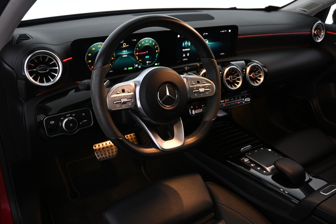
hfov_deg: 59.5
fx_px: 294
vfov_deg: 41.7
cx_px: 168
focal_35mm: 32
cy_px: 112
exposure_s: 1/30
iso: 1000
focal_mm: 21
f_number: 4
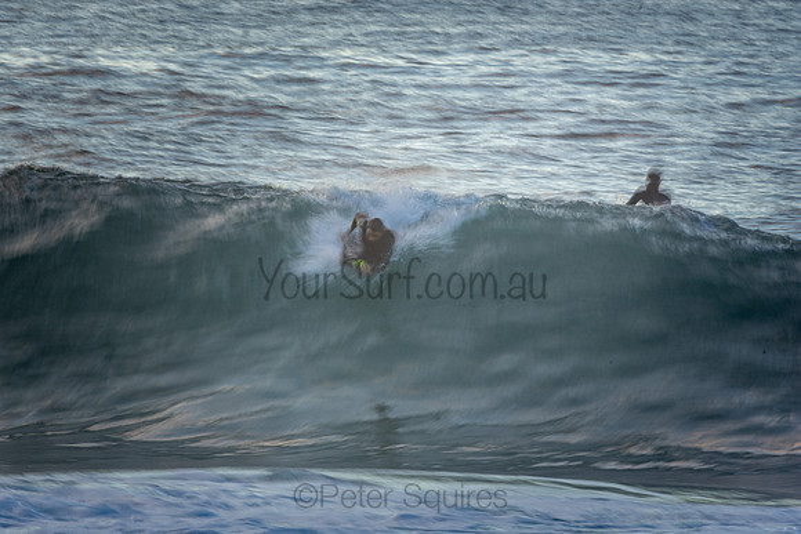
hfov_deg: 2.7
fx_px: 16691
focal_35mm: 750
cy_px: 267
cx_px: 400
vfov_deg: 1.8
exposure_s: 1/10
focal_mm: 500
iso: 100
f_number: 22
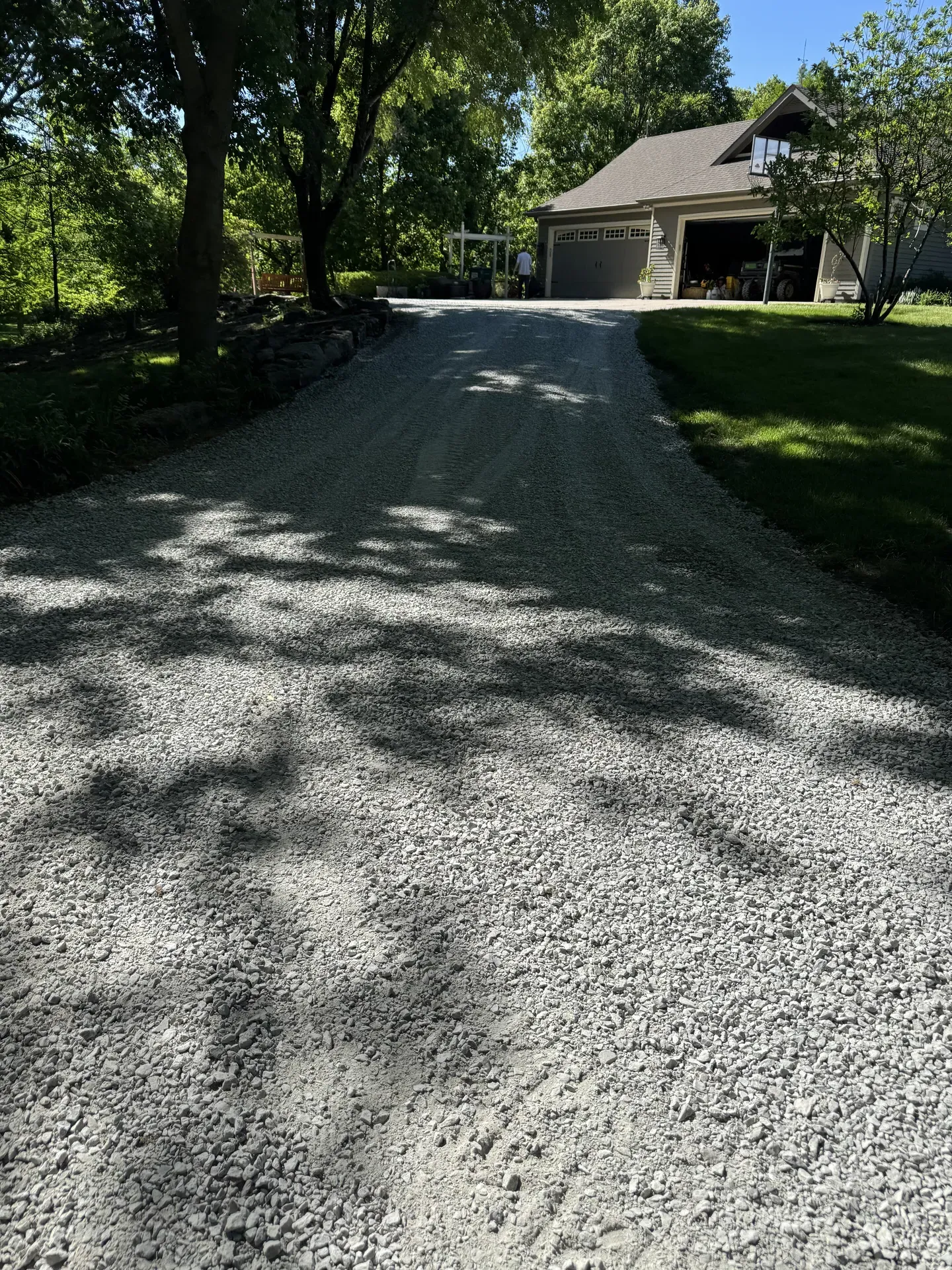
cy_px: 635
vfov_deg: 71.6
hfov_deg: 56.8
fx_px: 880
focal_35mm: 24
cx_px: 476
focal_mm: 6.76
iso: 80
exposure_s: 1/3802
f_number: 1.78
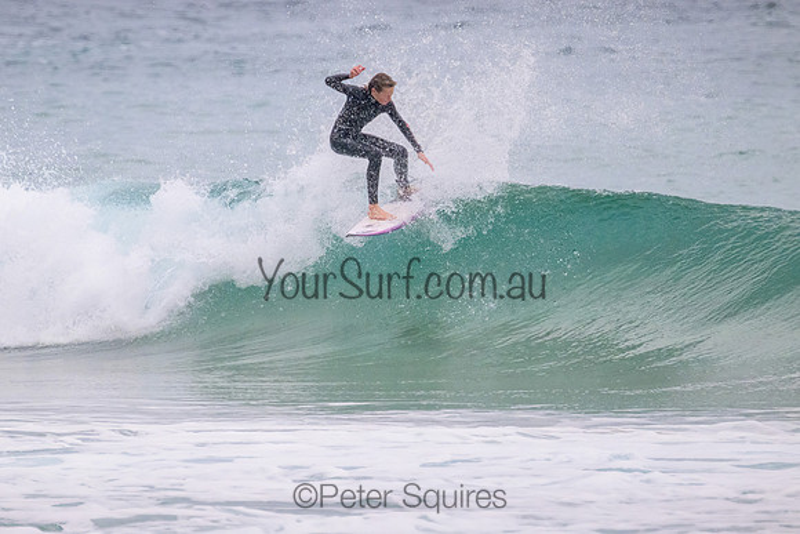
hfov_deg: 2.2
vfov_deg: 1.5
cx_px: 379
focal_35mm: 917
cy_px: 243
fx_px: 20385
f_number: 11
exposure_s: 1/1250
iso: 4000
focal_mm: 800
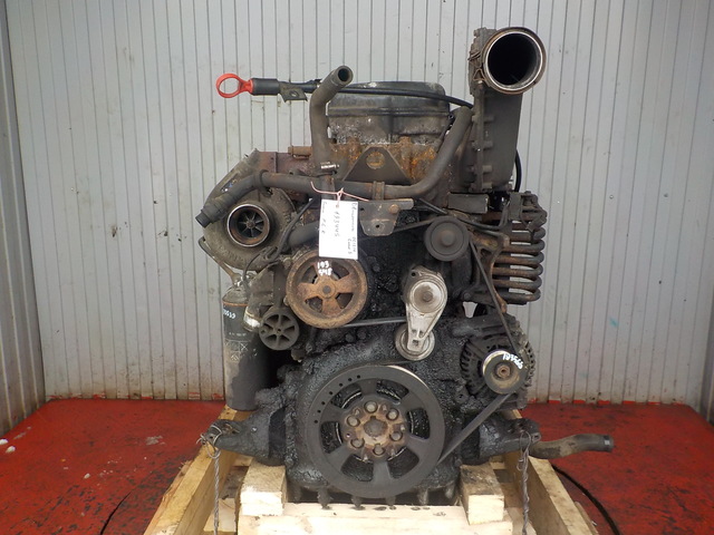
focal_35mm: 30
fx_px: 619
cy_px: 268
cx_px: 357
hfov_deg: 60.0
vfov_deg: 46.8
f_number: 3.3
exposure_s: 1/30
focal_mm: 4.1
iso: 220
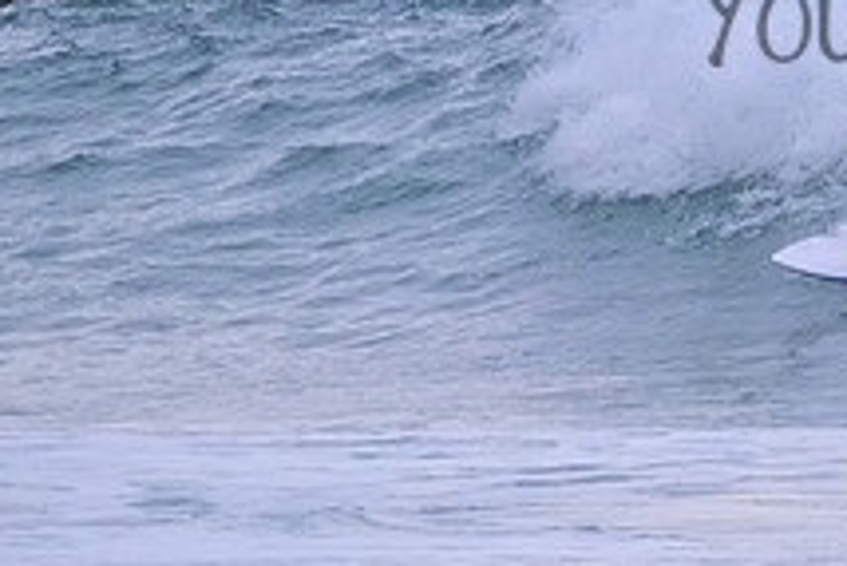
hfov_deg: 0.9
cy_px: -30
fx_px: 51818
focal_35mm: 2201
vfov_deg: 0.6
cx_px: 1100
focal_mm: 800
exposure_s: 1/320
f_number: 11
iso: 9000
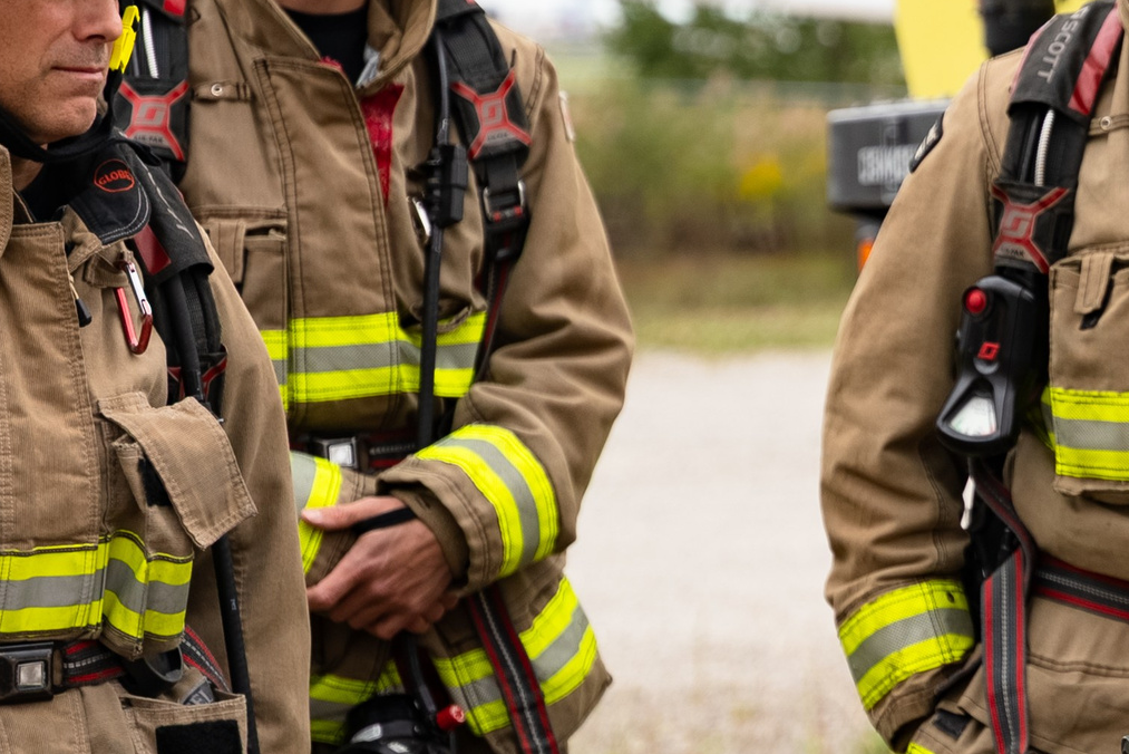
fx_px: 5521
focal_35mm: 176
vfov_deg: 7.8
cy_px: 92
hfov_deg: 11.5
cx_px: 1235
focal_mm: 62.9
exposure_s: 1/1000
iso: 125
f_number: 2.8
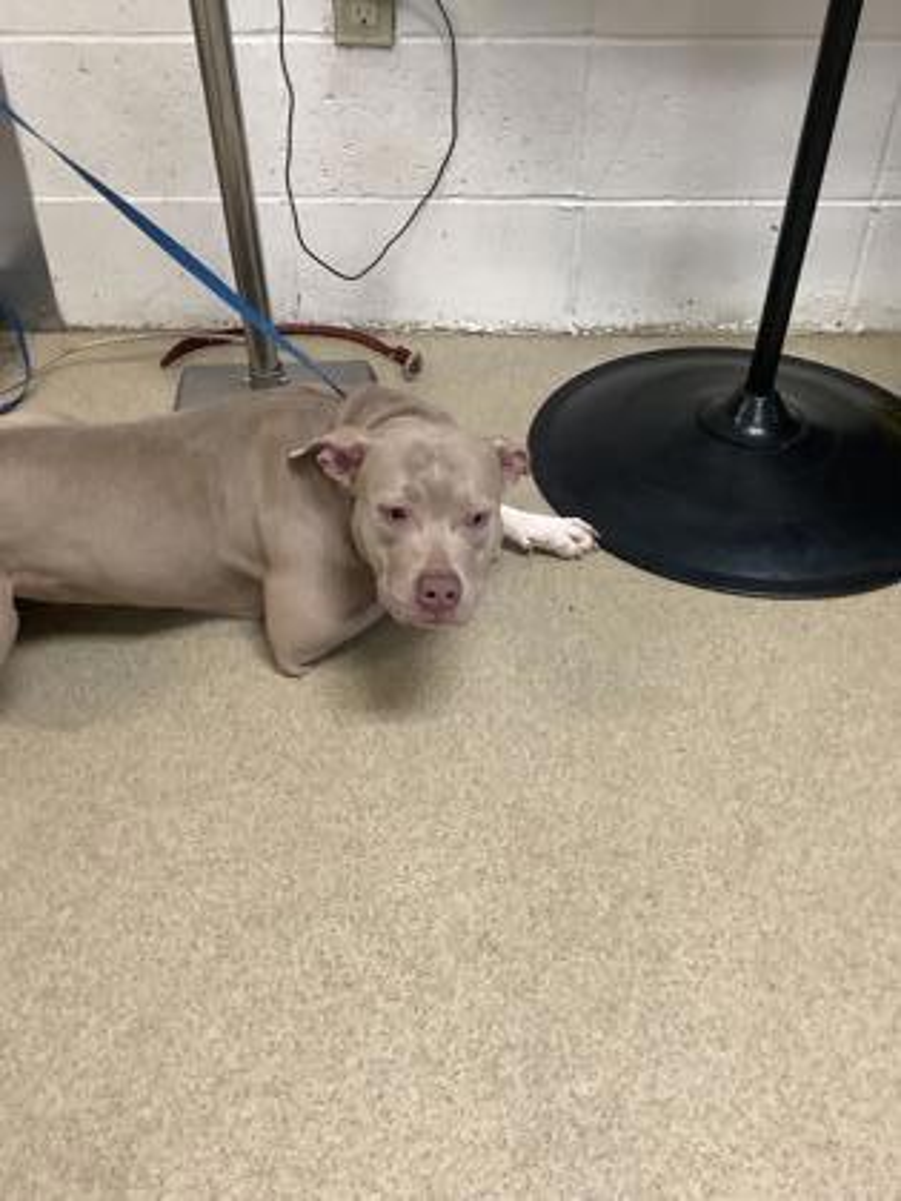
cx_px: 450
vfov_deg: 58.4
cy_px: 600
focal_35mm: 31
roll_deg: -0.4
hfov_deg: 45.4
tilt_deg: -41.3
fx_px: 1076
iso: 250
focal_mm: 3.3
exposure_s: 1/50
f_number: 2.4
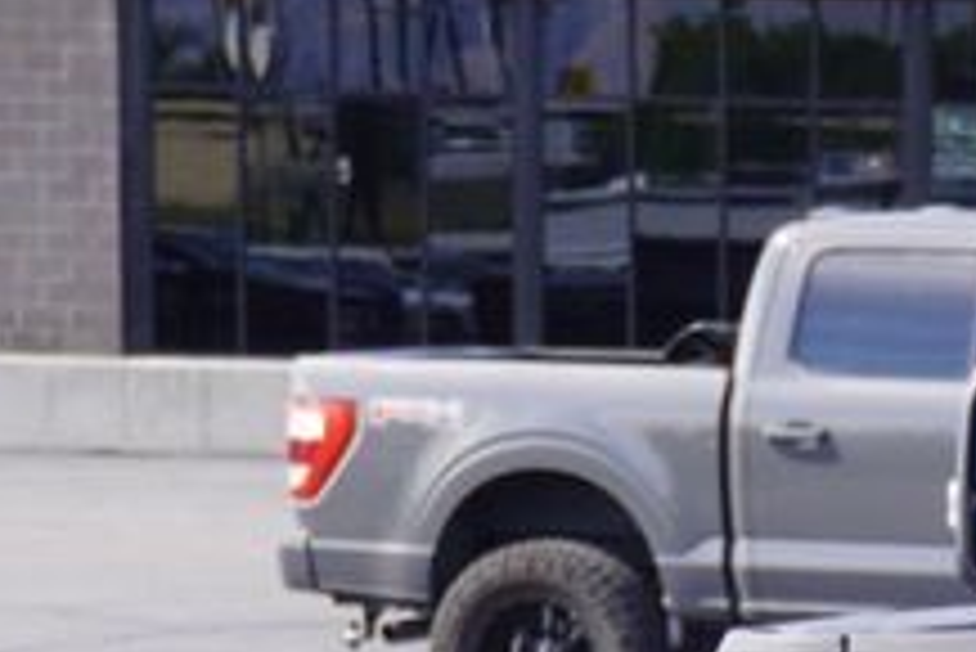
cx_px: 2118
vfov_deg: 4.5
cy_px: 1308
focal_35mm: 304
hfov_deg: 6.5
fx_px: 8257
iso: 100
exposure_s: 1/100
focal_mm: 43
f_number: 7.1
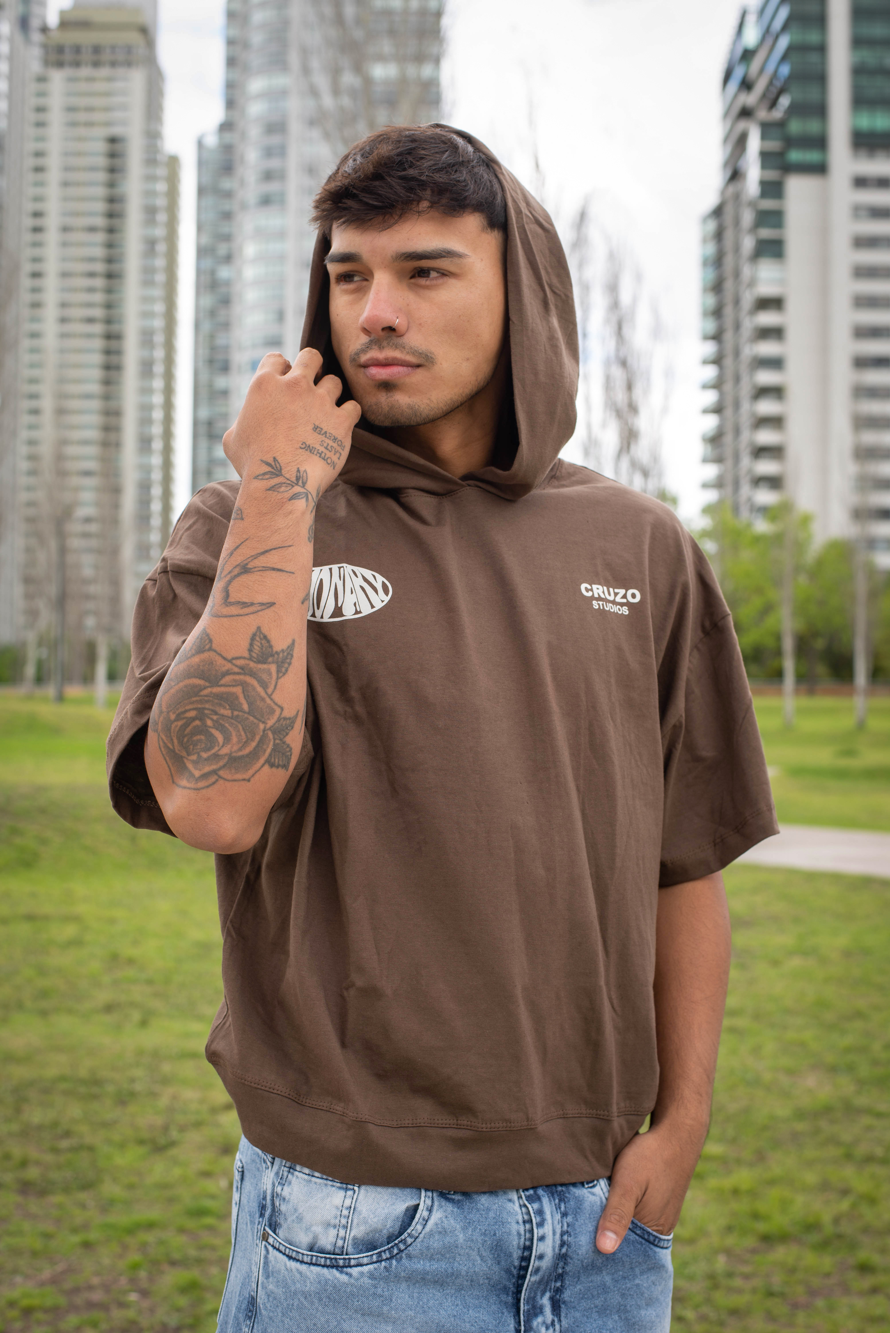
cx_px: 445
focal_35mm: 50
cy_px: 666
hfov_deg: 27.0
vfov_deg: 39.6
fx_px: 1852
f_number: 5.6
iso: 100
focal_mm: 50
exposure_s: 1/80
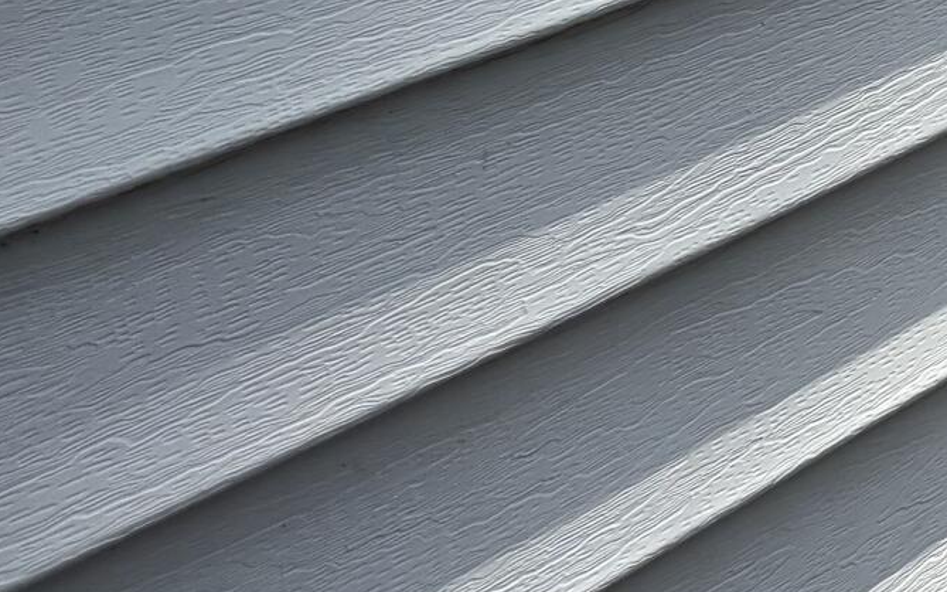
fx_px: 2942
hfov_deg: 16.1
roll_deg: +0.8
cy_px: -656
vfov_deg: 10.4
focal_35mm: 114
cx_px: 1576
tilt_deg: -2.4
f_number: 1.78
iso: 100
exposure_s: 1/5319
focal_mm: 6.76
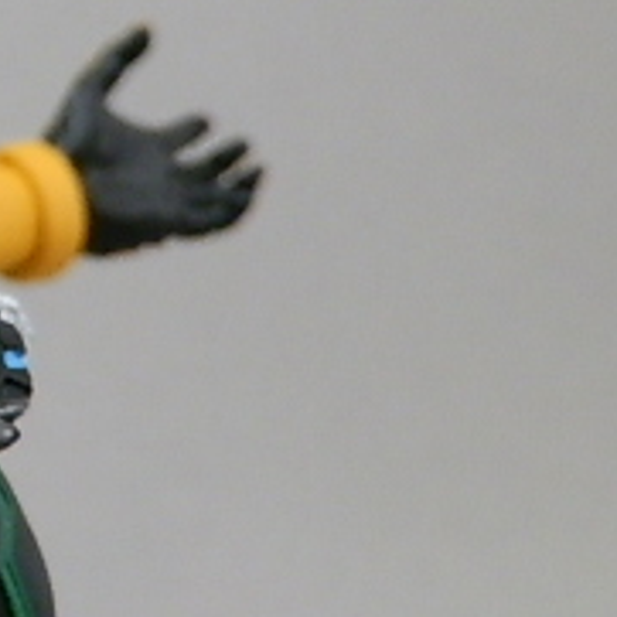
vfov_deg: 16.1
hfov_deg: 14.6
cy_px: 3
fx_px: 2138
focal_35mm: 106
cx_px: -460
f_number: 3.5
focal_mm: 6.17
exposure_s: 1/8
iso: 200
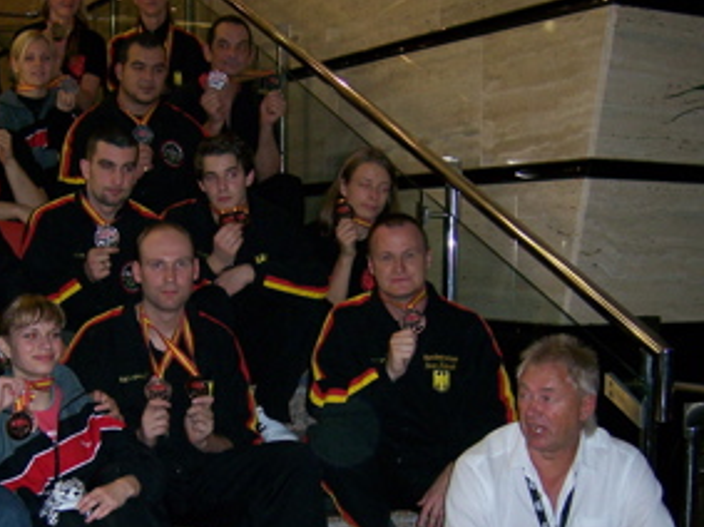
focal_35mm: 61
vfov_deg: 24.0
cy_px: 326
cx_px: 229
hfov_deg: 31.4
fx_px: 1240
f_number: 2.8
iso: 125
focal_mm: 6
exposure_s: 1/60
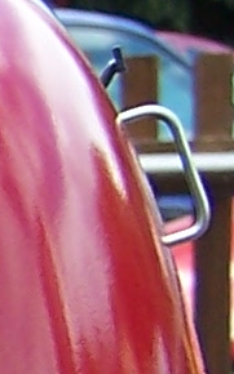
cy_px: 422
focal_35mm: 320
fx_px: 3268
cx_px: -1070
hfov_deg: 3.6
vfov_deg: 6.5
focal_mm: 6.3
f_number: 2.8
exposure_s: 1/250
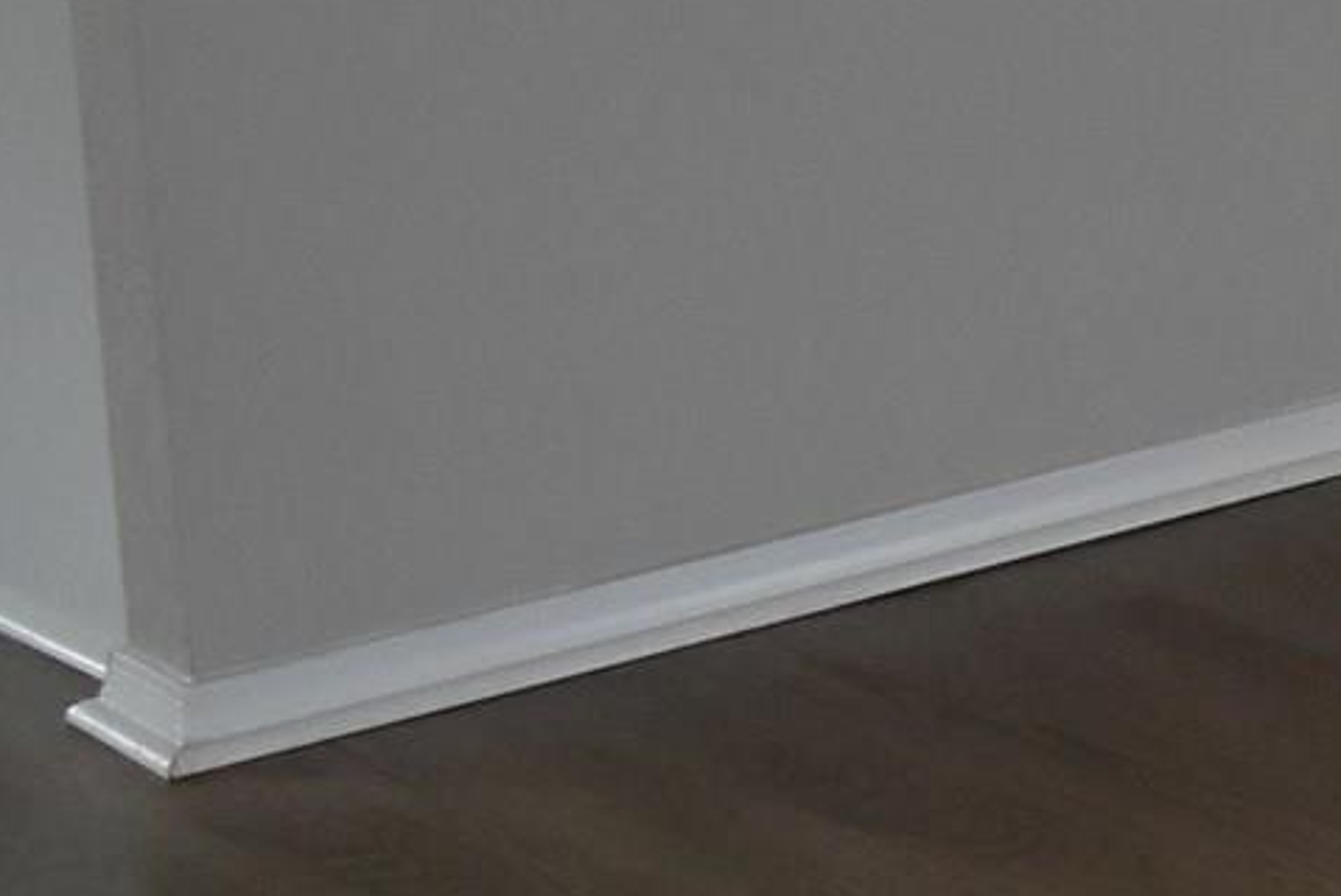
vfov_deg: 7.7
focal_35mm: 173
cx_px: 3662
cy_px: -669
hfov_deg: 9.8
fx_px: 6448
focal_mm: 18
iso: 800
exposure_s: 1/200
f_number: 3.5
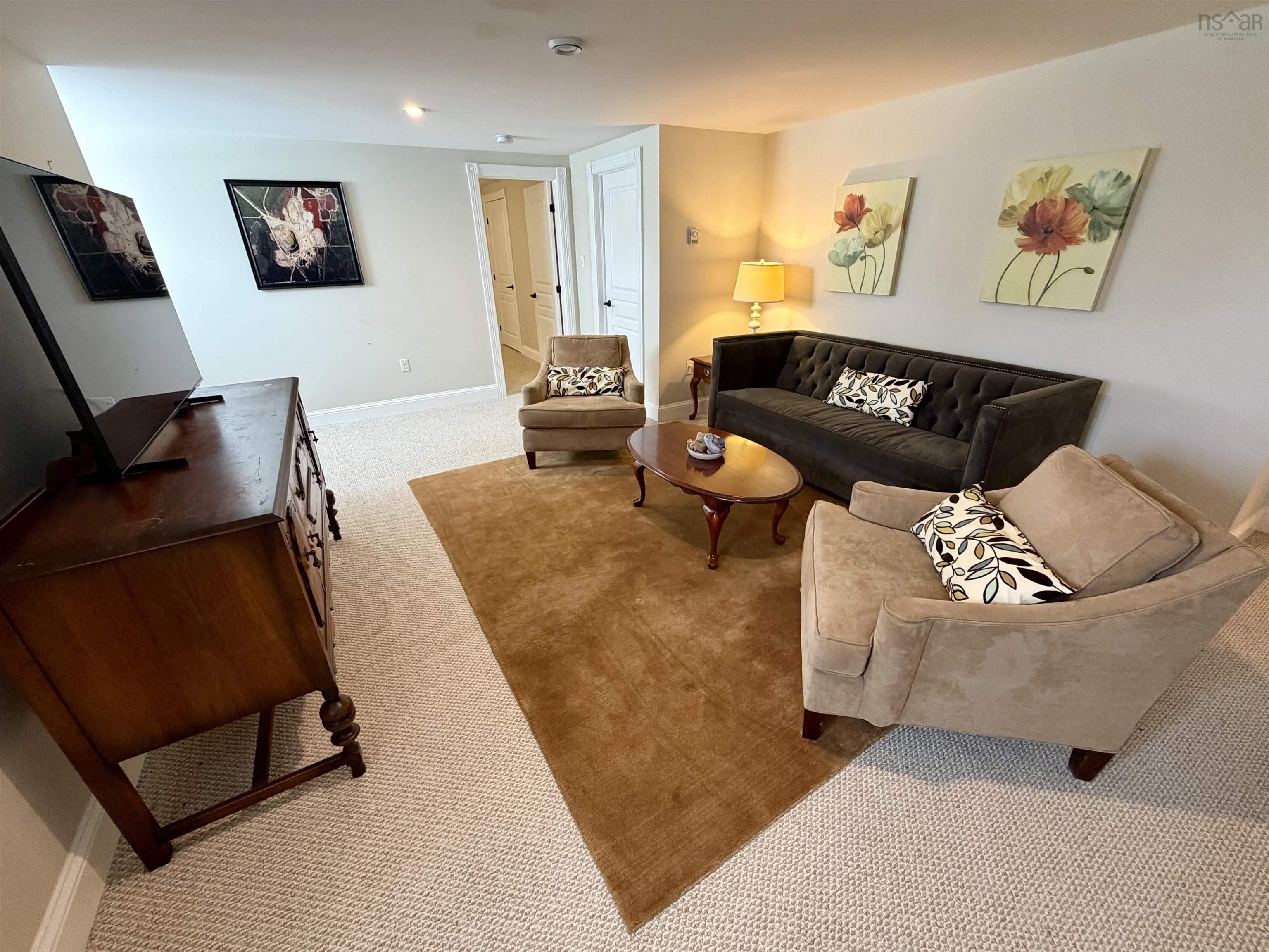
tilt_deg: -23.5
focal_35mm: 14
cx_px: 634
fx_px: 513
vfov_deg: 85.7
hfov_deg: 102.1
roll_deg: +1.2
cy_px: 476
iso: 320
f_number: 2.2
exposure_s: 1/60
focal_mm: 2.22
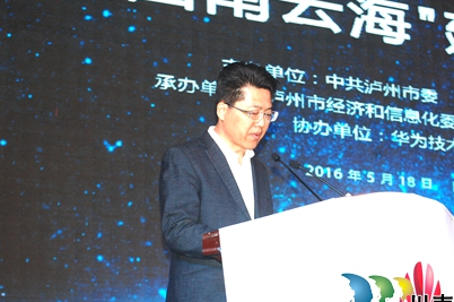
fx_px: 1293
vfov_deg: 13.3
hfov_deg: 19.9
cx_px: 246
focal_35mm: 103
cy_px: 159
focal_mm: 55
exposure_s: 1/125
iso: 500
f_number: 5.6
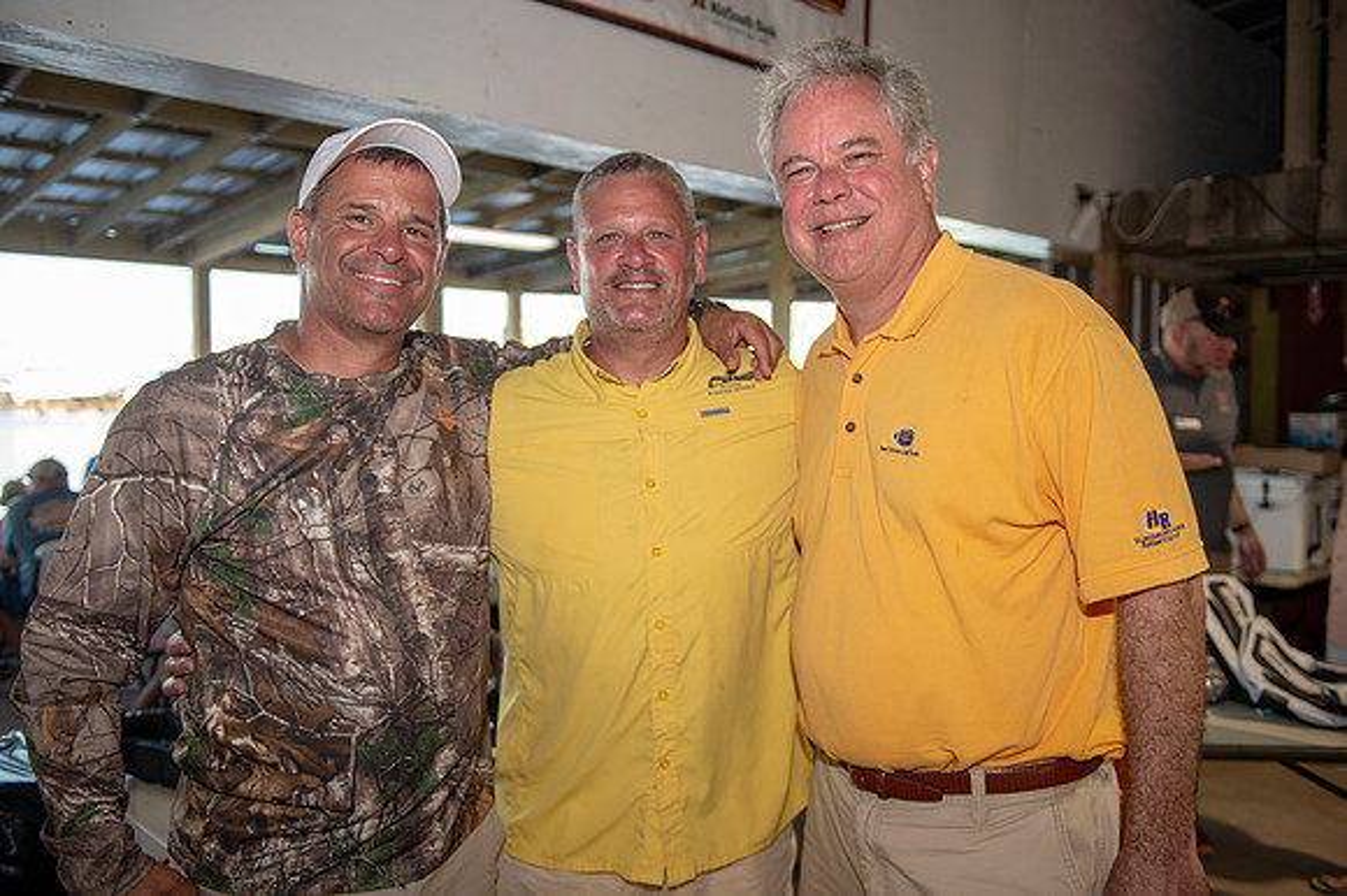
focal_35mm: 31
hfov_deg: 60.3
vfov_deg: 42.3
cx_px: 674
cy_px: 448
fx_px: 1159
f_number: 3.2
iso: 100
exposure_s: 1/100
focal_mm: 31
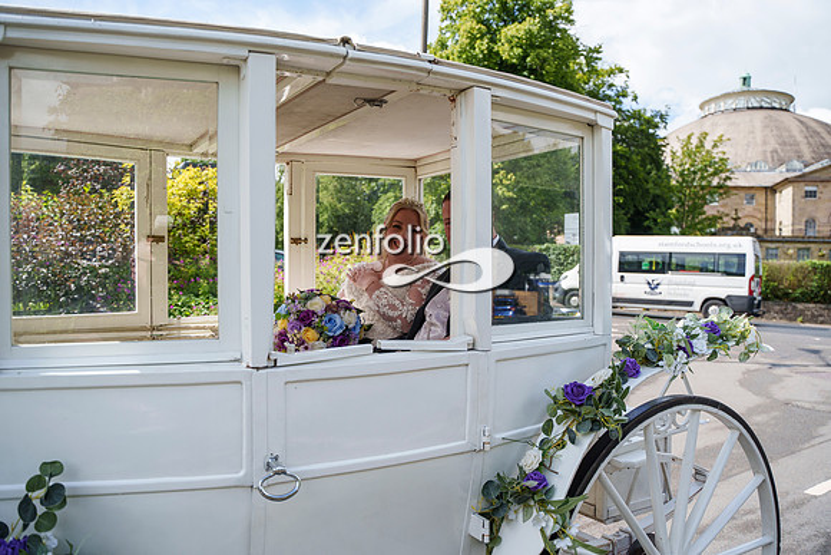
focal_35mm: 28
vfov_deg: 46.4
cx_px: 416
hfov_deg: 65.5
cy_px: 278
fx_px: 646
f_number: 3.5
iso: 200
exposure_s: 1/2500
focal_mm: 28
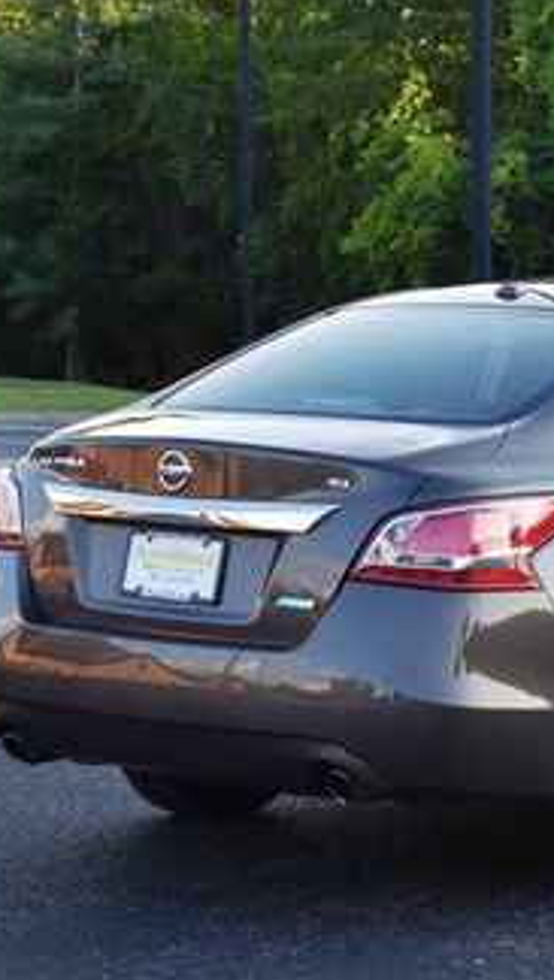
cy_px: 343
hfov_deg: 9.7
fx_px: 3228
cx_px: 539
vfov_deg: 17.2
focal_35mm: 124
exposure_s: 1/250
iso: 200
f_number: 5.6
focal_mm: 40
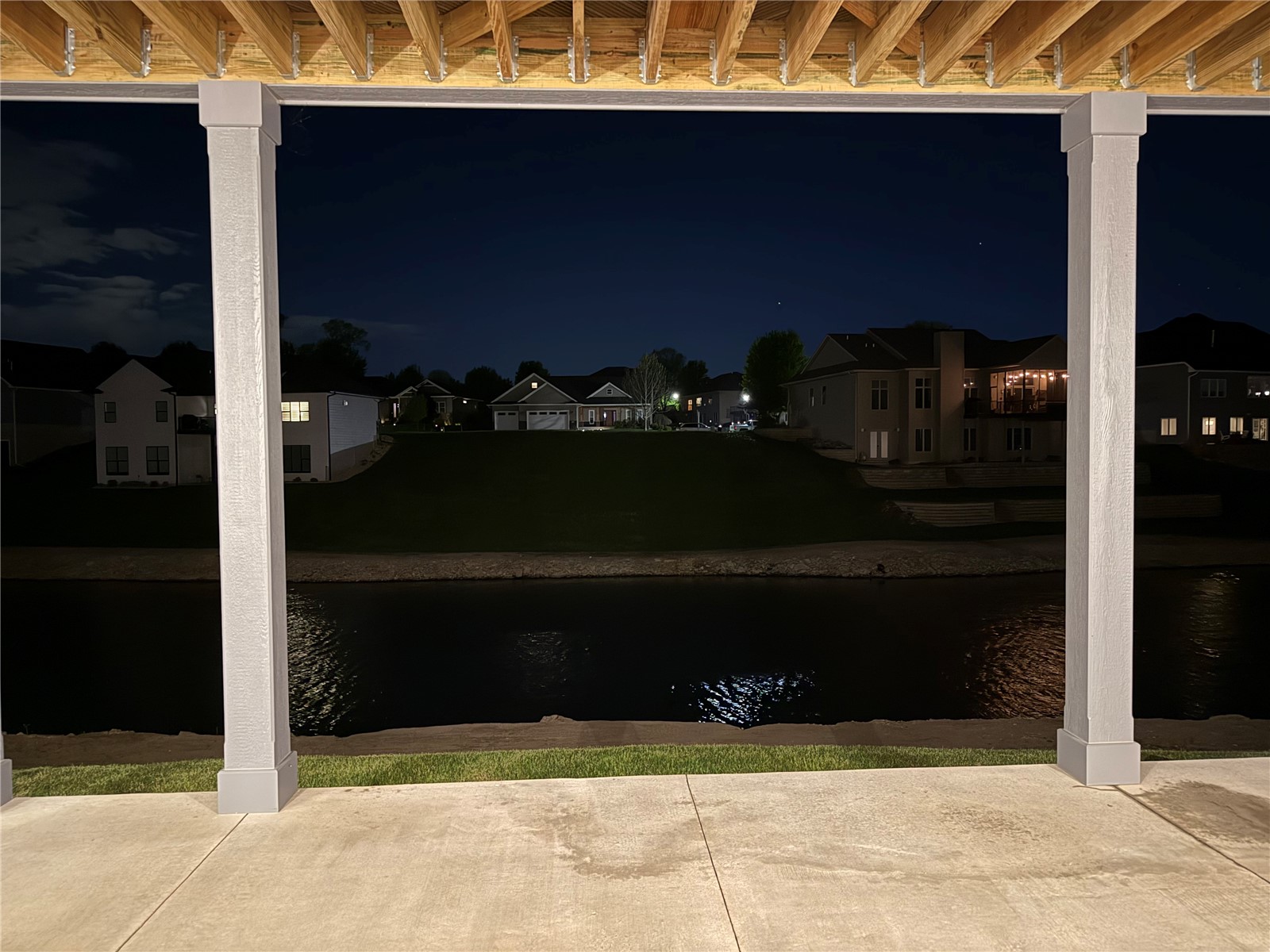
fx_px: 881
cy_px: 476
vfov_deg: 56.8
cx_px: 635
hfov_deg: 71.6
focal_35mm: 24
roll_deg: +0.8
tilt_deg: -0.9
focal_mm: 6.76
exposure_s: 1/9
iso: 1250
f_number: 1.78
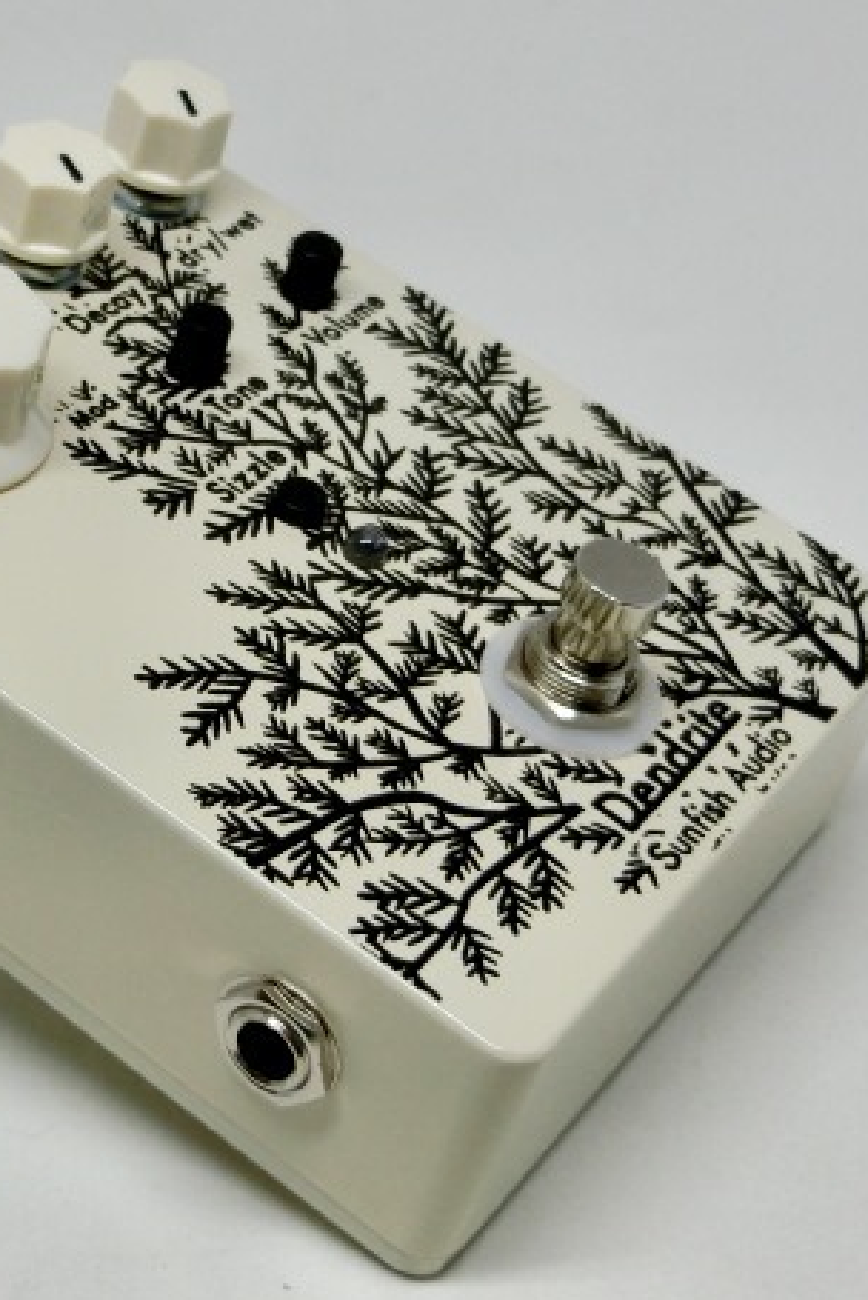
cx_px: 191
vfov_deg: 26.6
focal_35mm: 76
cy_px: 631
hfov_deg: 17.8
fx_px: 2744
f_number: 4.7
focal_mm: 9.3
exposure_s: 1/125
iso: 100
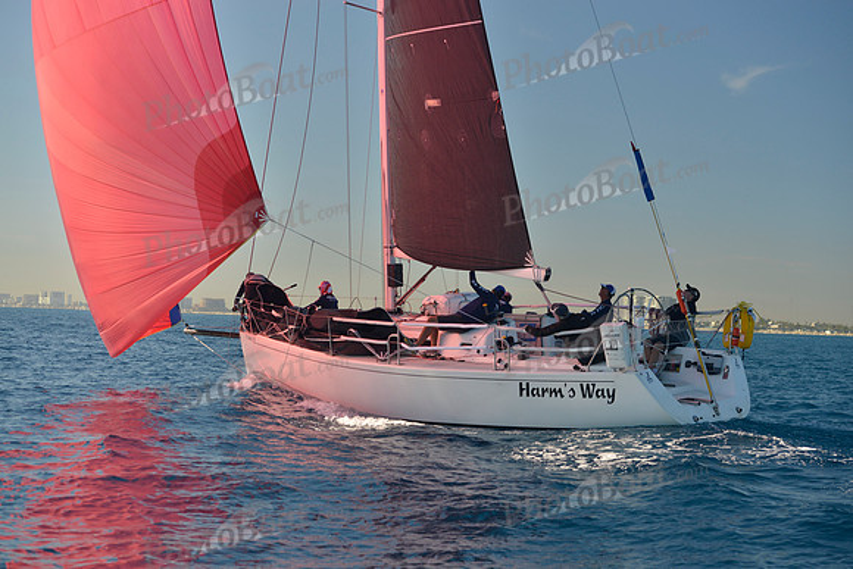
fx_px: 1659
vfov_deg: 19.5
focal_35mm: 70
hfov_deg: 28.8
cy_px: 284
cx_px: 426
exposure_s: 1/800
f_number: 4.5
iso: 200
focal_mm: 70
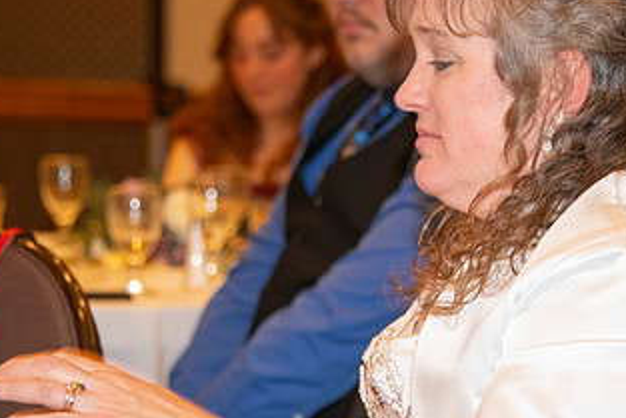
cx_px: 422
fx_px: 3932
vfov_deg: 6.1
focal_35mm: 226
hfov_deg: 9.1
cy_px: 263
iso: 2000
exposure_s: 1/60
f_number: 5.6
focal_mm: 122
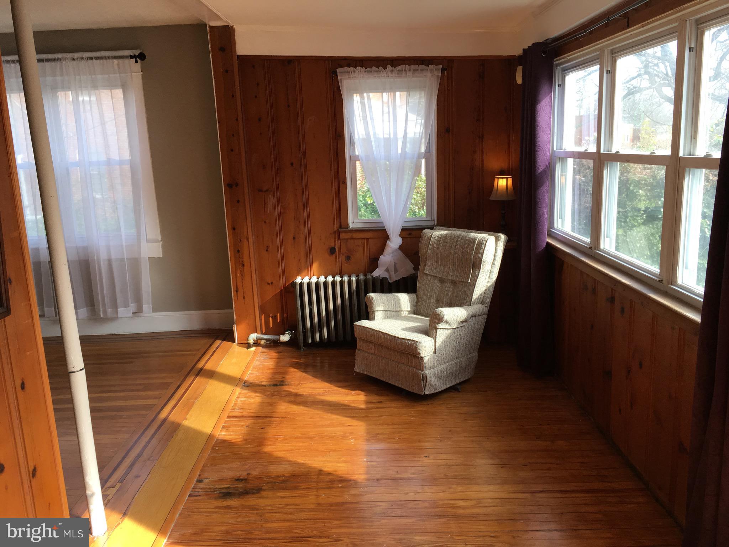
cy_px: 274
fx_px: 611
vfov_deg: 48.2
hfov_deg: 61.7
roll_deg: +2.8
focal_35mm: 29
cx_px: 364
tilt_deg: -12.3
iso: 32
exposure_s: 1/120
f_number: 2.2
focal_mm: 4.15
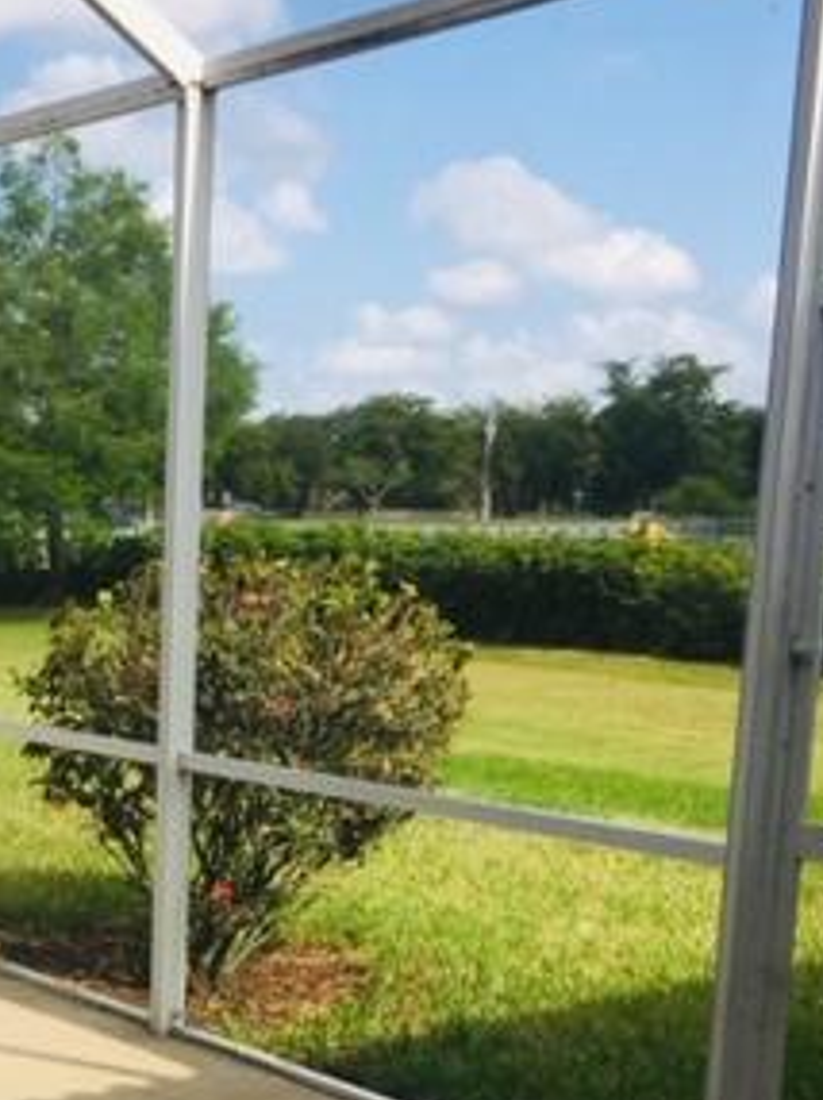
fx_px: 2064
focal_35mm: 65
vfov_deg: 28.9
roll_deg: -1.7
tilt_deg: -10.4
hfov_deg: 21.4
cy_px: 942
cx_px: -73
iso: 32
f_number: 2.2
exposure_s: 1/842
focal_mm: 4.15
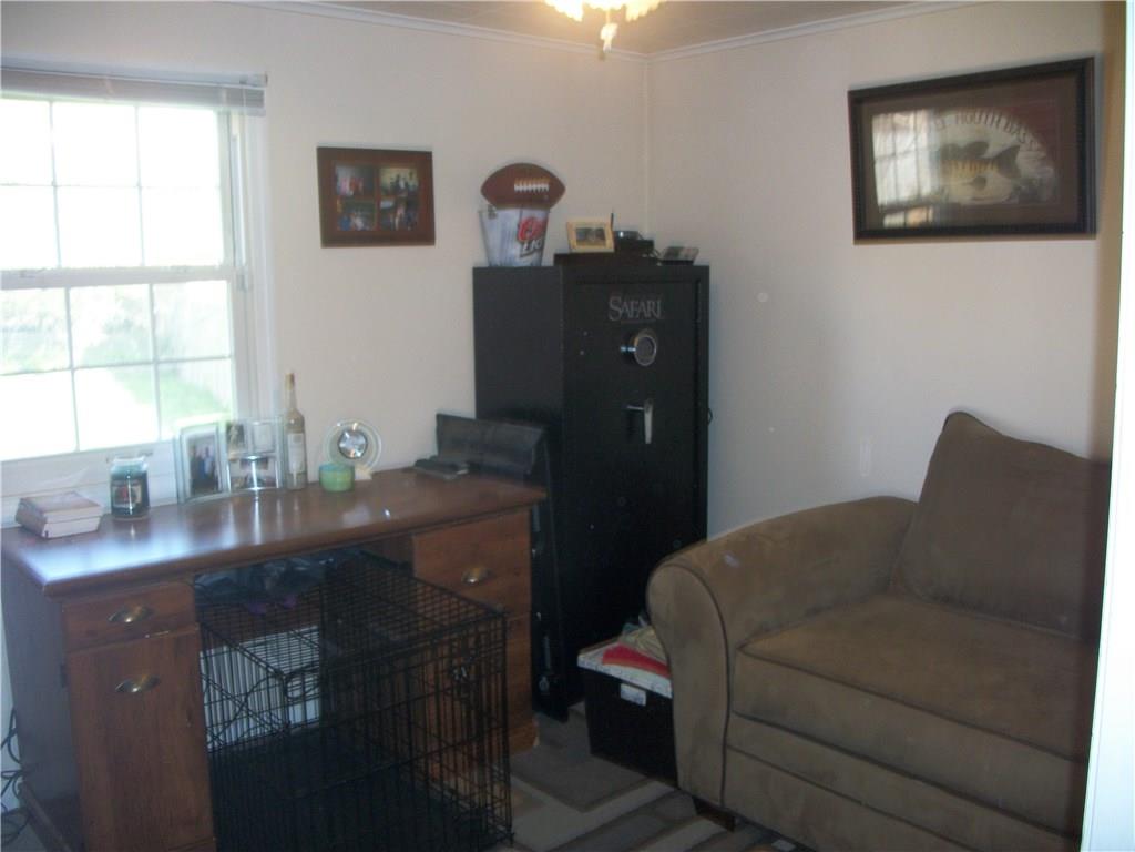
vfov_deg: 44.2
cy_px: 426
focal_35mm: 32
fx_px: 1049
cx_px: 568
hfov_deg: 56.8
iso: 160
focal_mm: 5.7
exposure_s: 1/30
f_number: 2.9
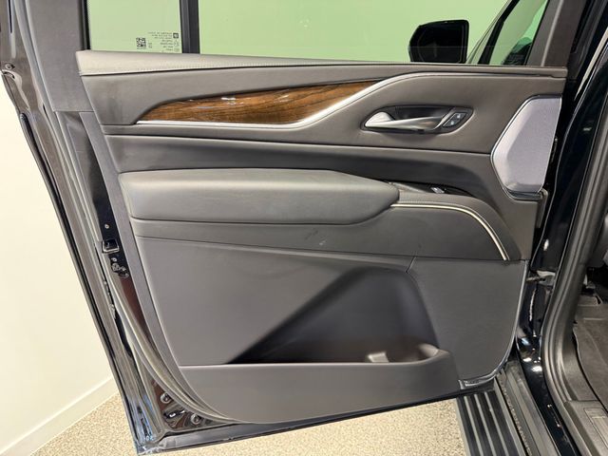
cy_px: 228
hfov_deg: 71.6
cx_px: 304
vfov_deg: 56.8
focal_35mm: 24
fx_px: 422
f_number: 1.78
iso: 250
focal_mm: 6.76
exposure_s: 1/60
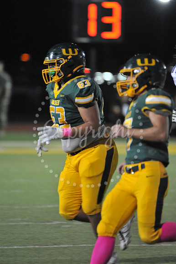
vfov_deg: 3.4
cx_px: 88
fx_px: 4405
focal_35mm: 600
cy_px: 132
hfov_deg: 2.3
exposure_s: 1/200
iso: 6400
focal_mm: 600
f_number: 6.3
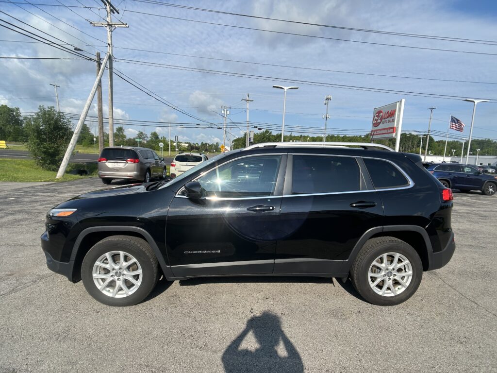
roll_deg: -1.6
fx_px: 373
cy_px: 186
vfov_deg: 53.1
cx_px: 248
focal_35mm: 26
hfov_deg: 67.3
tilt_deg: -8.6
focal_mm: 5.7
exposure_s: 1/3968
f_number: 1.5
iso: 50
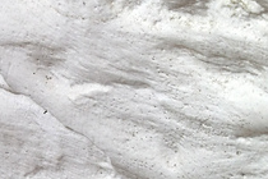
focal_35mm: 111
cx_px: -112
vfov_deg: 12.2
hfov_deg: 17.0
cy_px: 173
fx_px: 826
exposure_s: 1/239
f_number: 2.4
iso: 50
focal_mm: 4.28
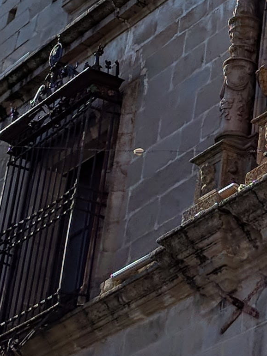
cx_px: 428
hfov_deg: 10.4
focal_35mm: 136
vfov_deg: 14.2
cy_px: -37
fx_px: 1399
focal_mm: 4.67
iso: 84
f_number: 2
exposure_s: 1/4386
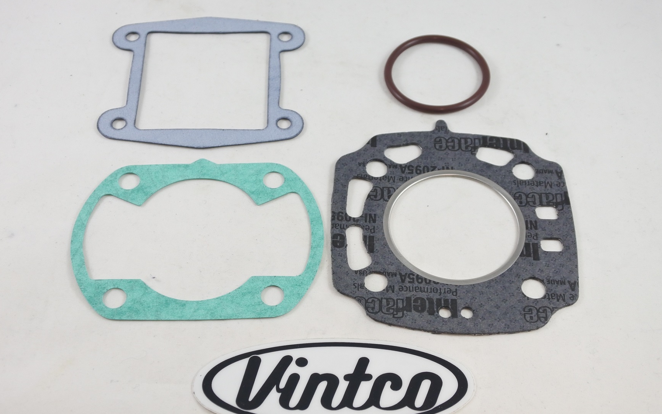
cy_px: 220
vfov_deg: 28.6
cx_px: 331
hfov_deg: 44.4
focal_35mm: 45
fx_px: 812
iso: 450
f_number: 4.5
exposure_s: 1/125
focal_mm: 16.5
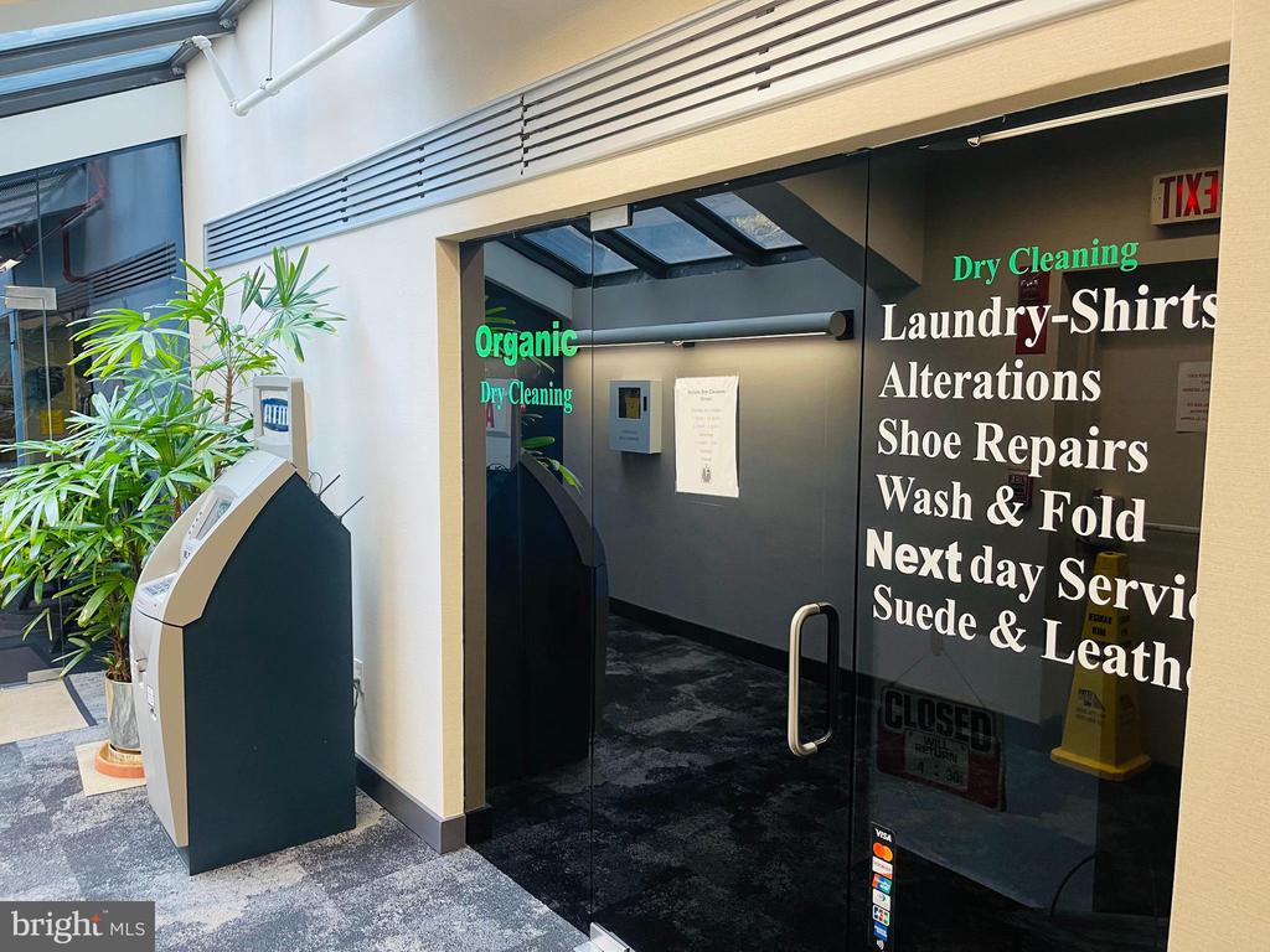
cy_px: 476
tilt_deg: -5.1
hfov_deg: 69.4
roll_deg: -0.4
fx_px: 917
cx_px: 635
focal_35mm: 25
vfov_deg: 54.9
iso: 125
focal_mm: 5.1
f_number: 1.6
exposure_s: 1/60
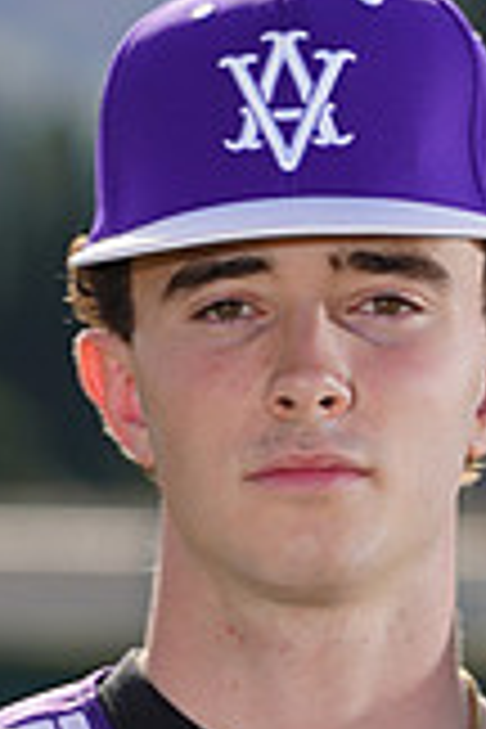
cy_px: 904
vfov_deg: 2.2
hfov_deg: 1.5
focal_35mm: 936
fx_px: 18953
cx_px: 286
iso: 100
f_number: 9
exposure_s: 1/250
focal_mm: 262
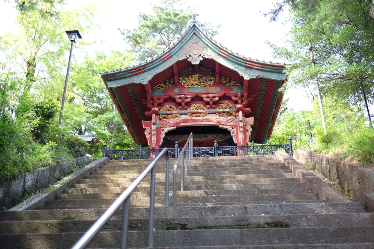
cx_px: 187
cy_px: 124
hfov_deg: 54.4
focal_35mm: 35
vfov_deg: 37.9
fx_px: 364
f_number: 1.4
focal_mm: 23
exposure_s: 1/120
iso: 200
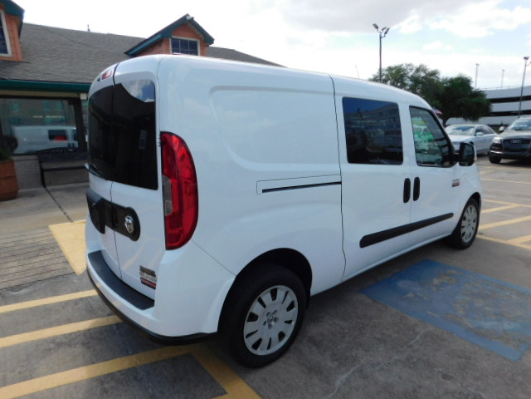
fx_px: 353
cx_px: 266
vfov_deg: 58.9
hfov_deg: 73.9
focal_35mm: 23
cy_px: 200
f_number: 3
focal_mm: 4
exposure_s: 1/1250
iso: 125
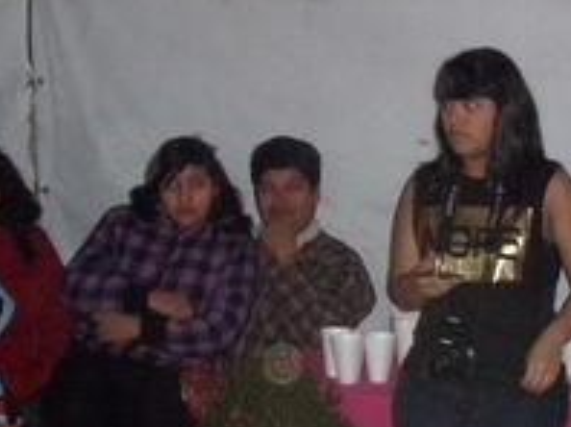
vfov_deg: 12.0
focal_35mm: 123
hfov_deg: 15.9
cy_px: 196
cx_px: 456
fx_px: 2026
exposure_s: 1/30
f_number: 3.5
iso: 500
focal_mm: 6.7
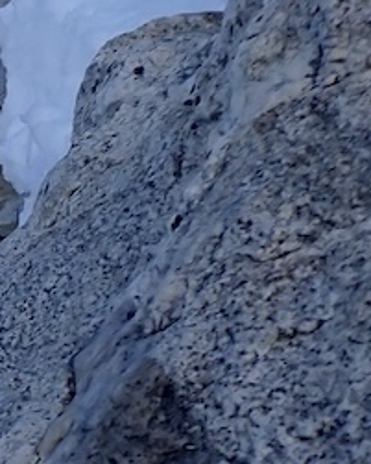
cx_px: -545
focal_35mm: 105
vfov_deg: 18.2
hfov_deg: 11.7
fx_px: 1440
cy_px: 327
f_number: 8
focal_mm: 4.5
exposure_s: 1/200
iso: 100
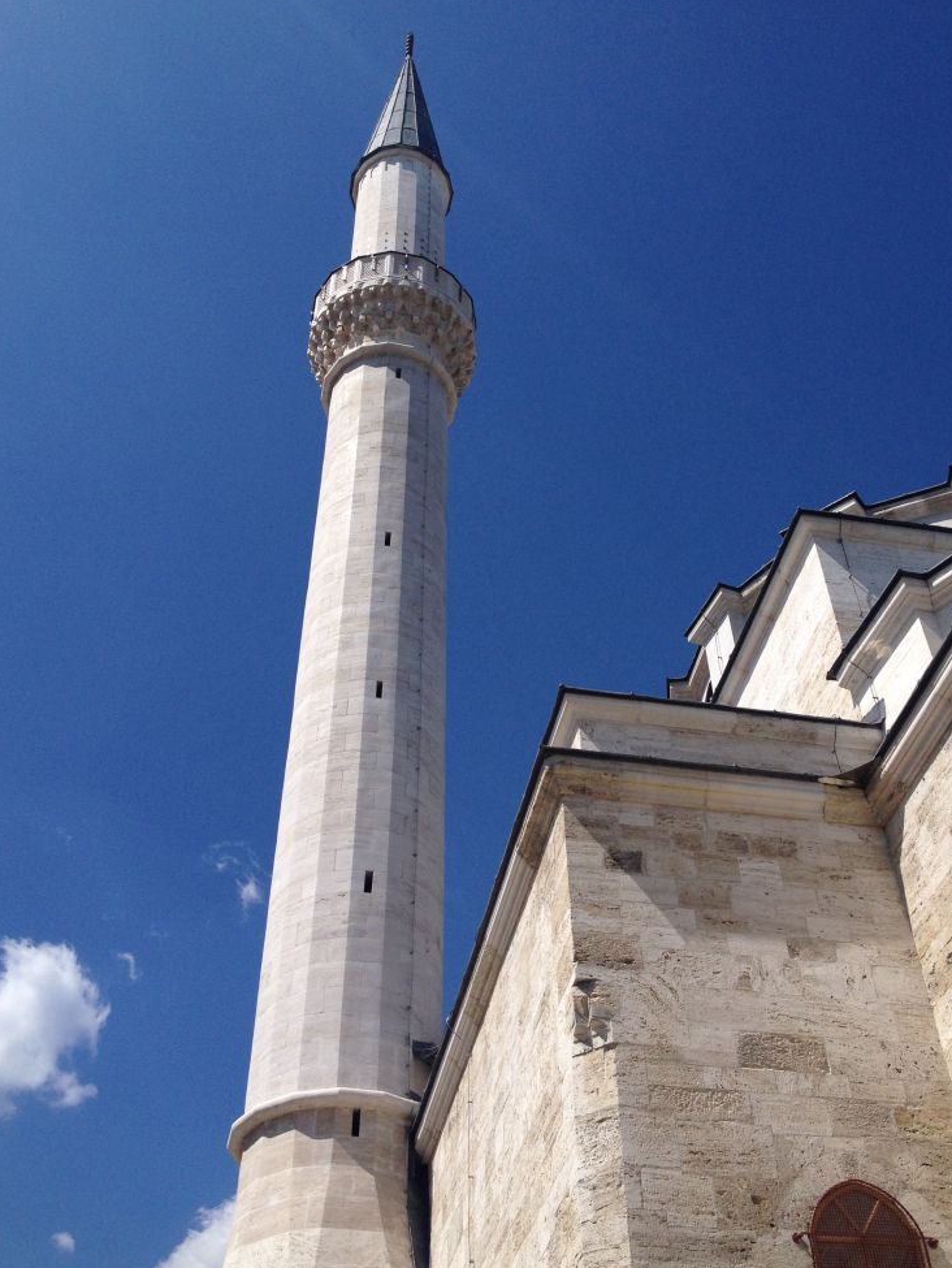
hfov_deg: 35.1
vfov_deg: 45.7
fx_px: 1502
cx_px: 520
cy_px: 600
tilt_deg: +46.5
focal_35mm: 41
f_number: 2.4
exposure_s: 1/3247
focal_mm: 4.28
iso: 50
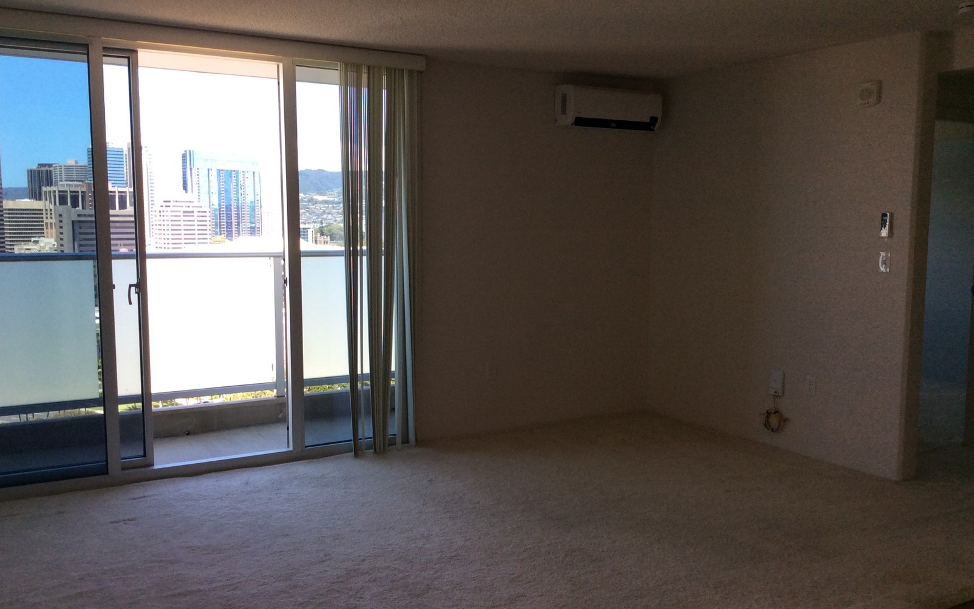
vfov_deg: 37.3
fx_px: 902
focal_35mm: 34
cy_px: 319
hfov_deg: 56.7
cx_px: 488
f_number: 2.4
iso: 32
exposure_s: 1/160
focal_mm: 3.3
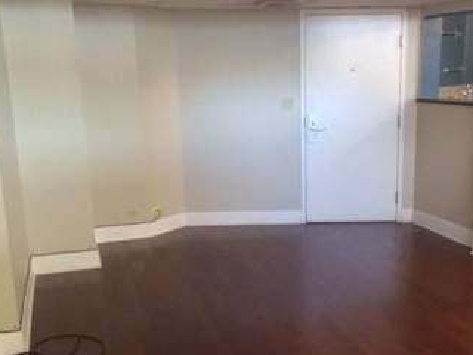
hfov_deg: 41.8
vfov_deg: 32.1
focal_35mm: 45
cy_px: 207
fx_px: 615
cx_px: 288
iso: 320
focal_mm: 4.12
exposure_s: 1/30
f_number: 2.2
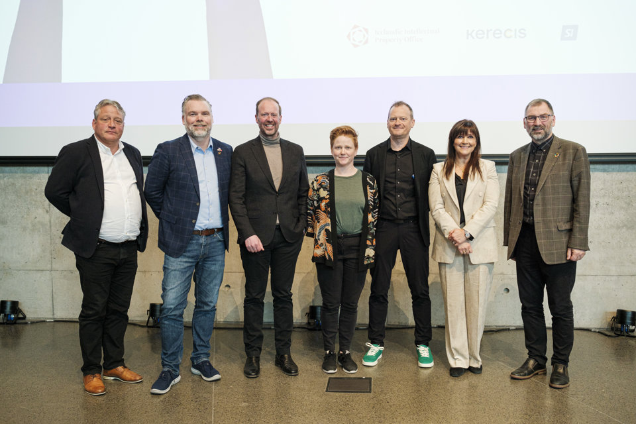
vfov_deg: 37.9
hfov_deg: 54.4
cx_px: 318
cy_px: 212
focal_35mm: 35
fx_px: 618
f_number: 2.8
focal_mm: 23
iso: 1250
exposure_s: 1/120
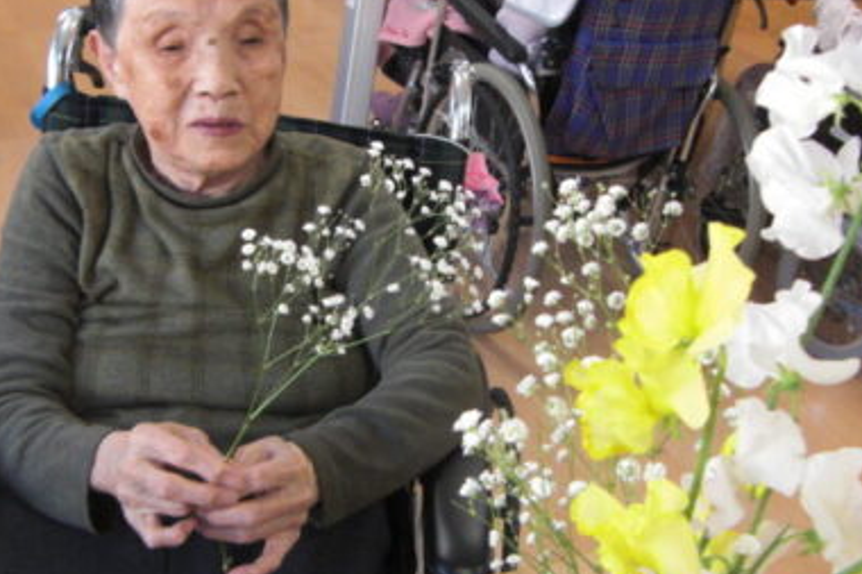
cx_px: 381
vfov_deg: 29.2
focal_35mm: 46
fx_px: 1101
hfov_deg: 42.7
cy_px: 338
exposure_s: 1/125
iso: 200
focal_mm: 4.9
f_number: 2.6
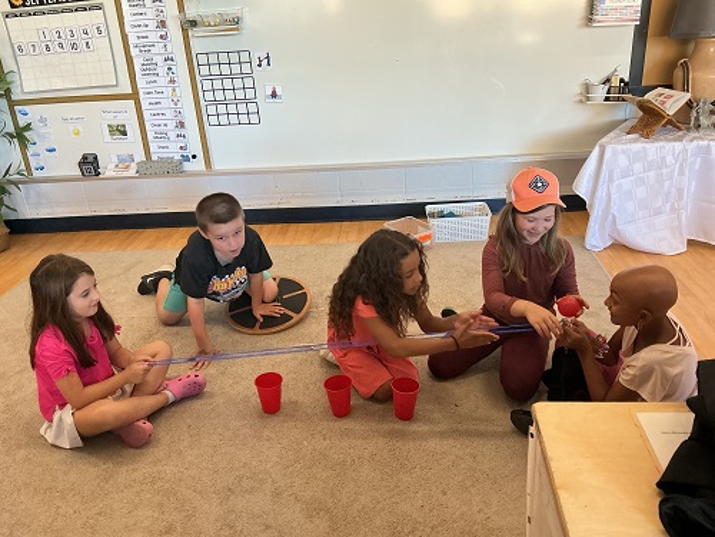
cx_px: 358
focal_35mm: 29
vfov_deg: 48.2
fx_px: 599
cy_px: 268
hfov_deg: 61.7
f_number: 1.8
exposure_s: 1/60
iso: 125
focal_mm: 3
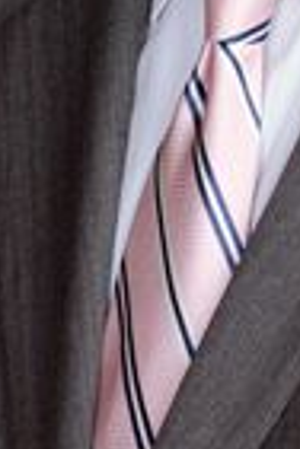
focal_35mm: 761
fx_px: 9512
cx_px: 249
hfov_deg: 1.8
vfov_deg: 2.7
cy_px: -83
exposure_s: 1/160
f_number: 8
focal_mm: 112
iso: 200
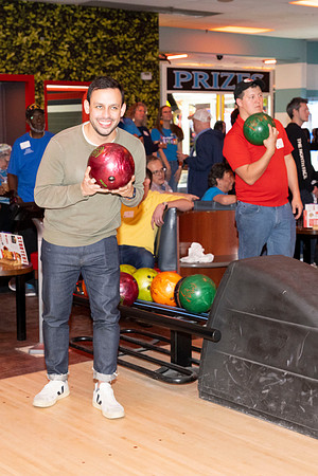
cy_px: 238
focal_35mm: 63
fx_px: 835
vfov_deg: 31.9
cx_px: 159
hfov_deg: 21.6
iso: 2000
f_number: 5.6
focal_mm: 42
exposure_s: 1/100
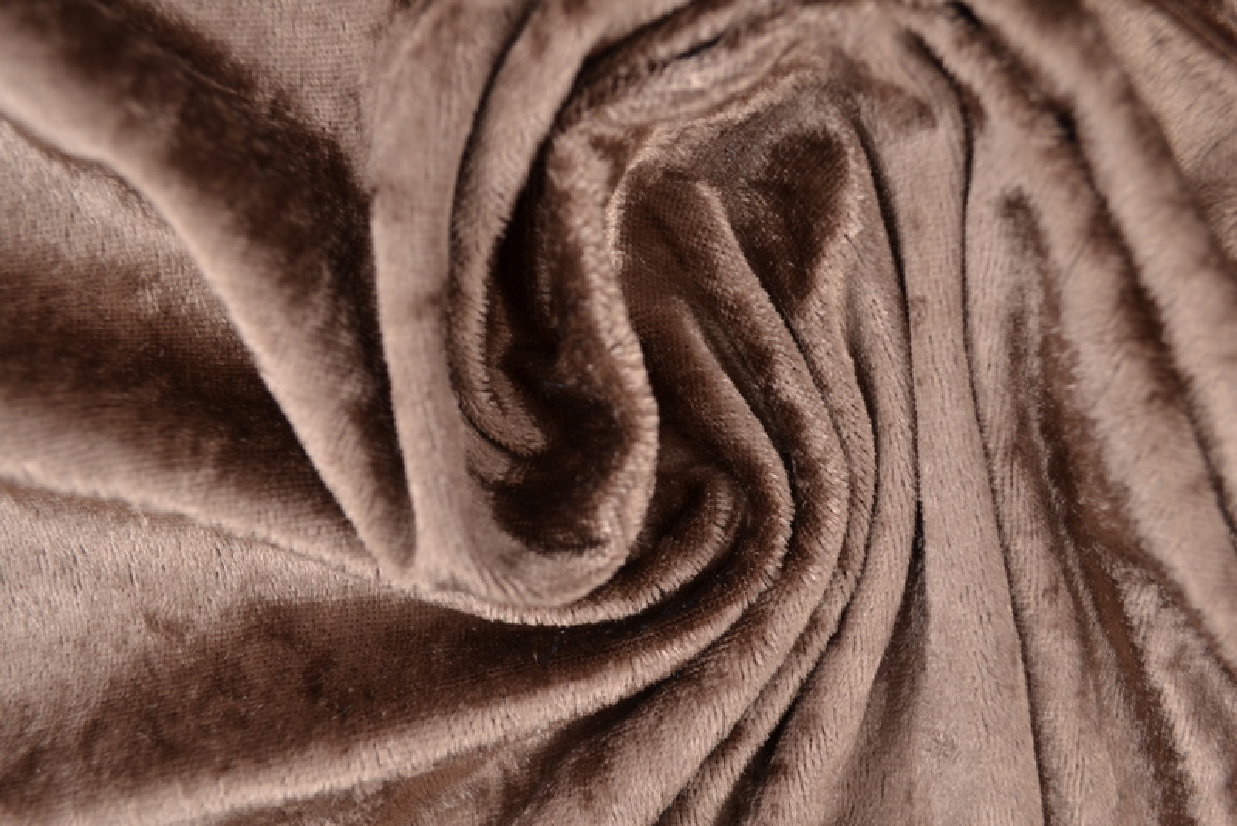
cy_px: 413
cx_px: 618
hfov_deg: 53.1
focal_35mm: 36
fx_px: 1237
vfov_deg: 36.9
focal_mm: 24
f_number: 5.6
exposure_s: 1/25
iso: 100
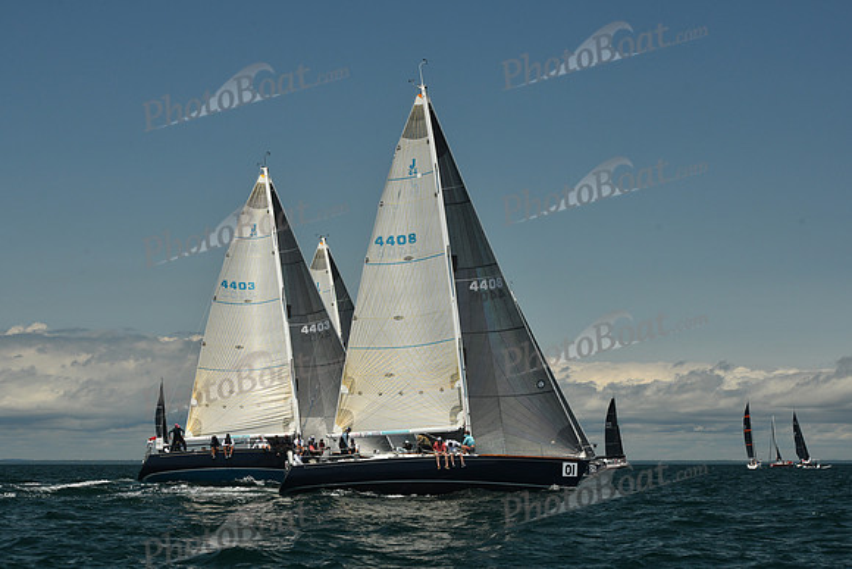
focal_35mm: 70
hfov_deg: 28.8
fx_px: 1657
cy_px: 284
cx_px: 426
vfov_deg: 19.5
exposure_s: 1/640
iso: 320
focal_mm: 70
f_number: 10
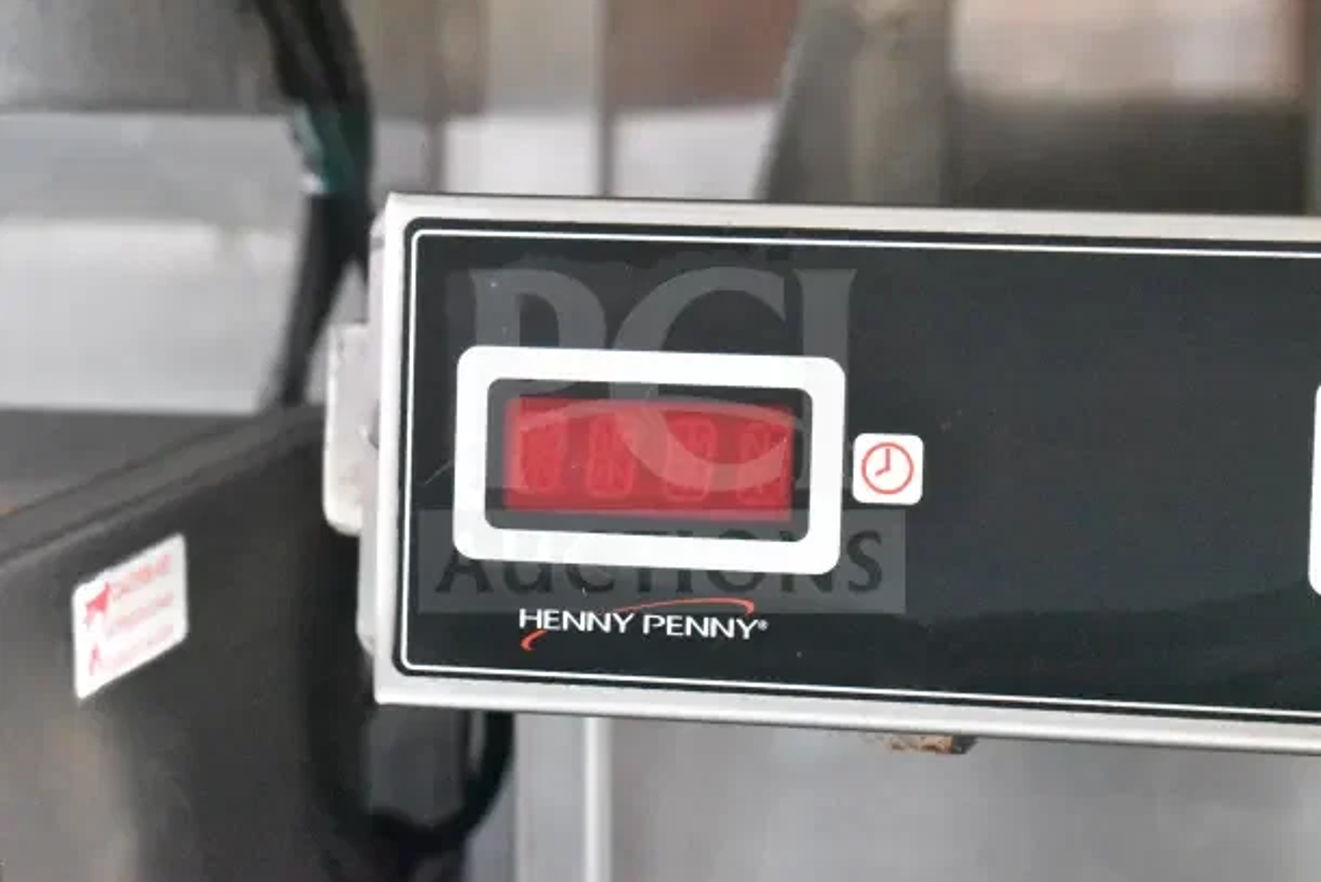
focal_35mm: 82
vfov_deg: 16.6
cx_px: 660
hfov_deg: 24.6
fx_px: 3028
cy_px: 441
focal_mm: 55
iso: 25600
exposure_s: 1/100
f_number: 5.6
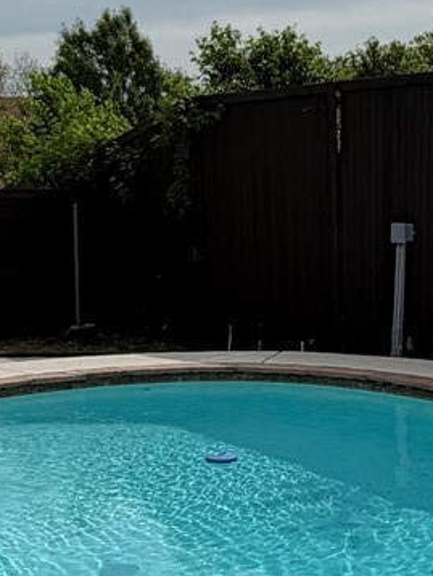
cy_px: 288
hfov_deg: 18.5
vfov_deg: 24.4
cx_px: 238
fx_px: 1333
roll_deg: +0.9
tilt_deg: -4.6
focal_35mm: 80
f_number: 2.2
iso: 20
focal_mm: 2.22
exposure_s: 1/2611
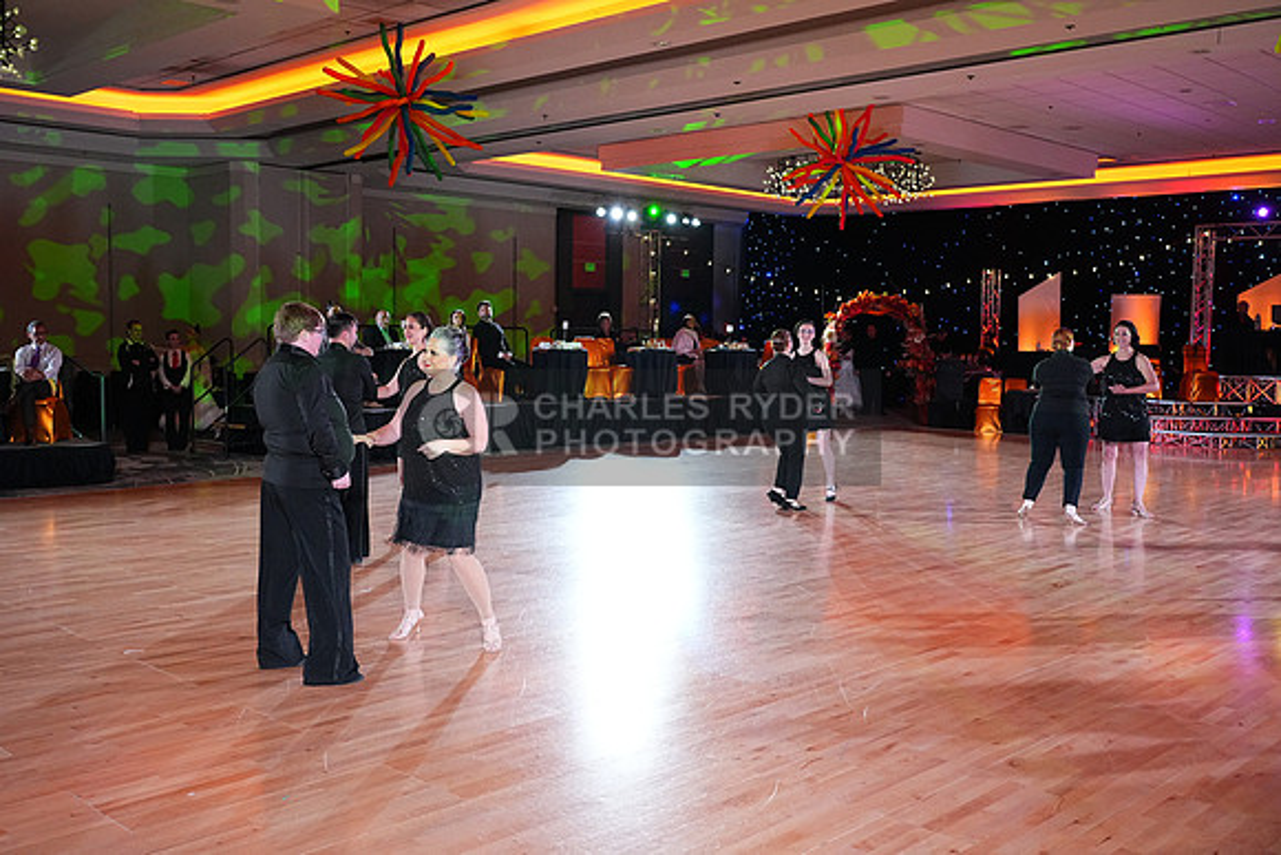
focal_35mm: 34
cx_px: 640
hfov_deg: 55.8
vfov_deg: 38.9
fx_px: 1210
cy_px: 428
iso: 5000
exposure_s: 1/400
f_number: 5
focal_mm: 34
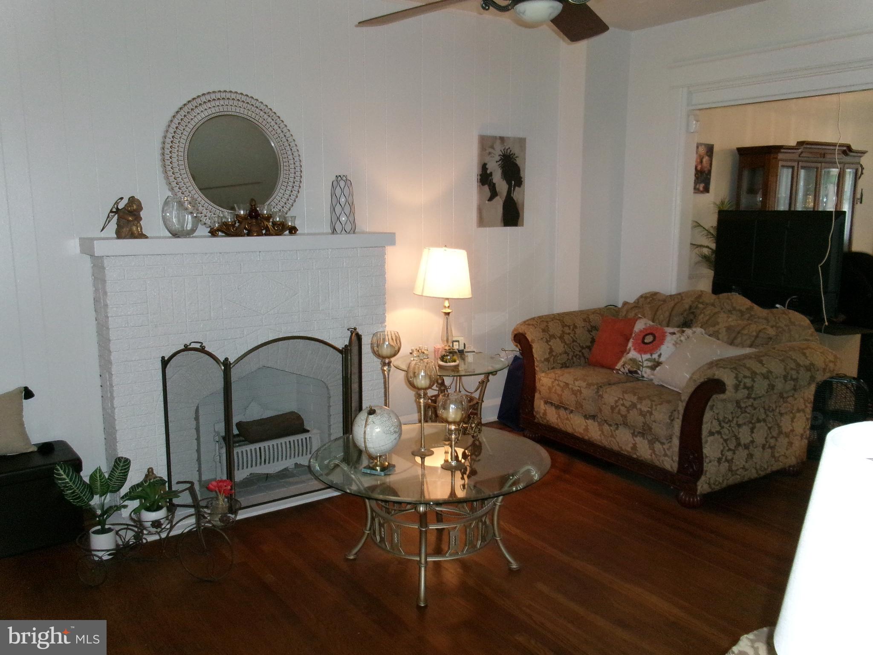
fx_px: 706
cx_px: 436
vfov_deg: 49.7
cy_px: 328
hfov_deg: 63.4
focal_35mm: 28
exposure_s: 1/34
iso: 537
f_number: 3.9
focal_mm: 5.1
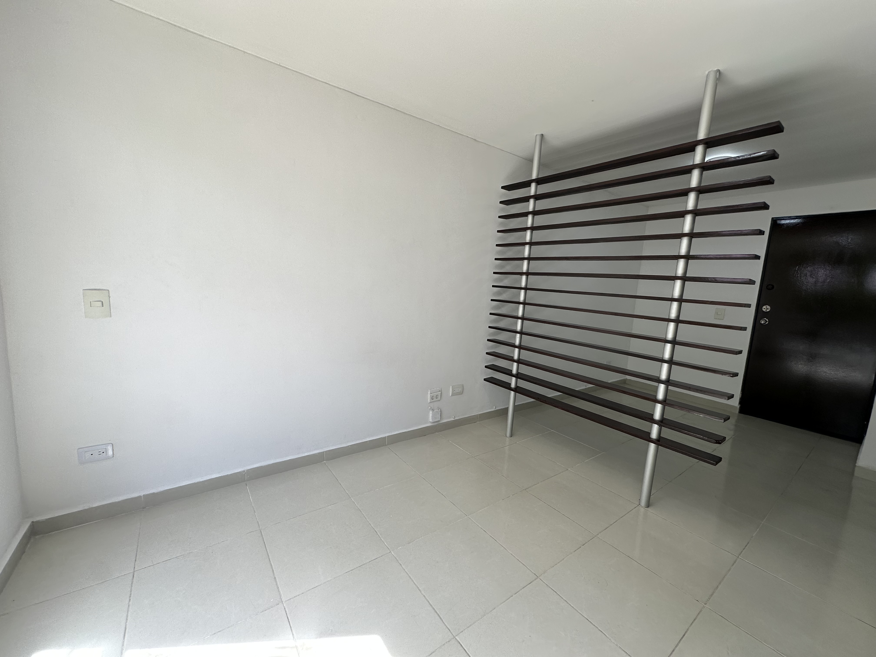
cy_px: 328
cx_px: 438
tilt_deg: -5.6
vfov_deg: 85.7
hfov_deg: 102.1
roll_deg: -3.7
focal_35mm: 14
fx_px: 354
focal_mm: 2.22
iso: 40
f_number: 2.2
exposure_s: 1/270
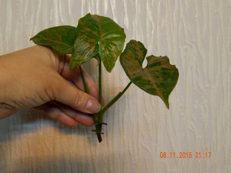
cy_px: 86
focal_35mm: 35
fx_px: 234
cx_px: 116
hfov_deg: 52.6
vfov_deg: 40.7
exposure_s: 1/20
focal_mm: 6.1
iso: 400
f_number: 3.3
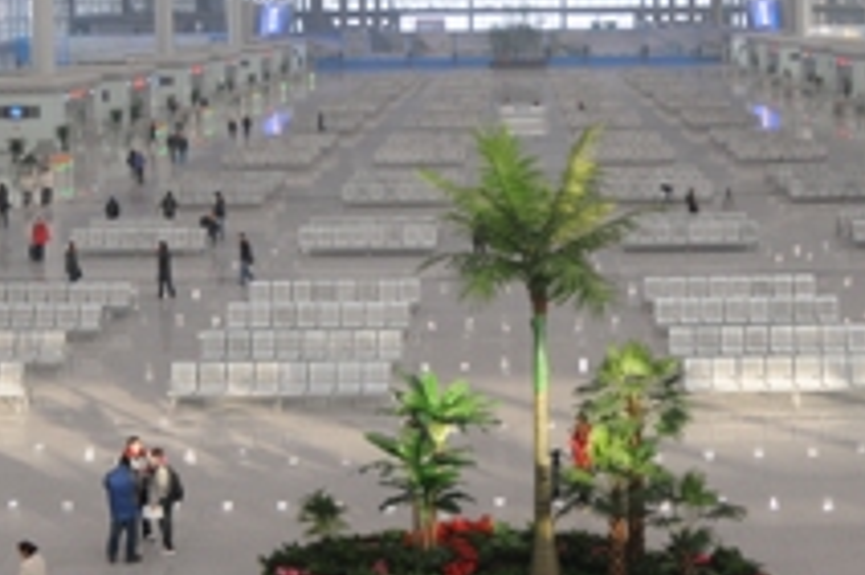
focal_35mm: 70
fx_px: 1681
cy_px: 59
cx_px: 514
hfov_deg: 28.8
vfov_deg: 19.1
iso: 200
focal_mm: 18
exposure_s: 1/50
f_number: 3.5
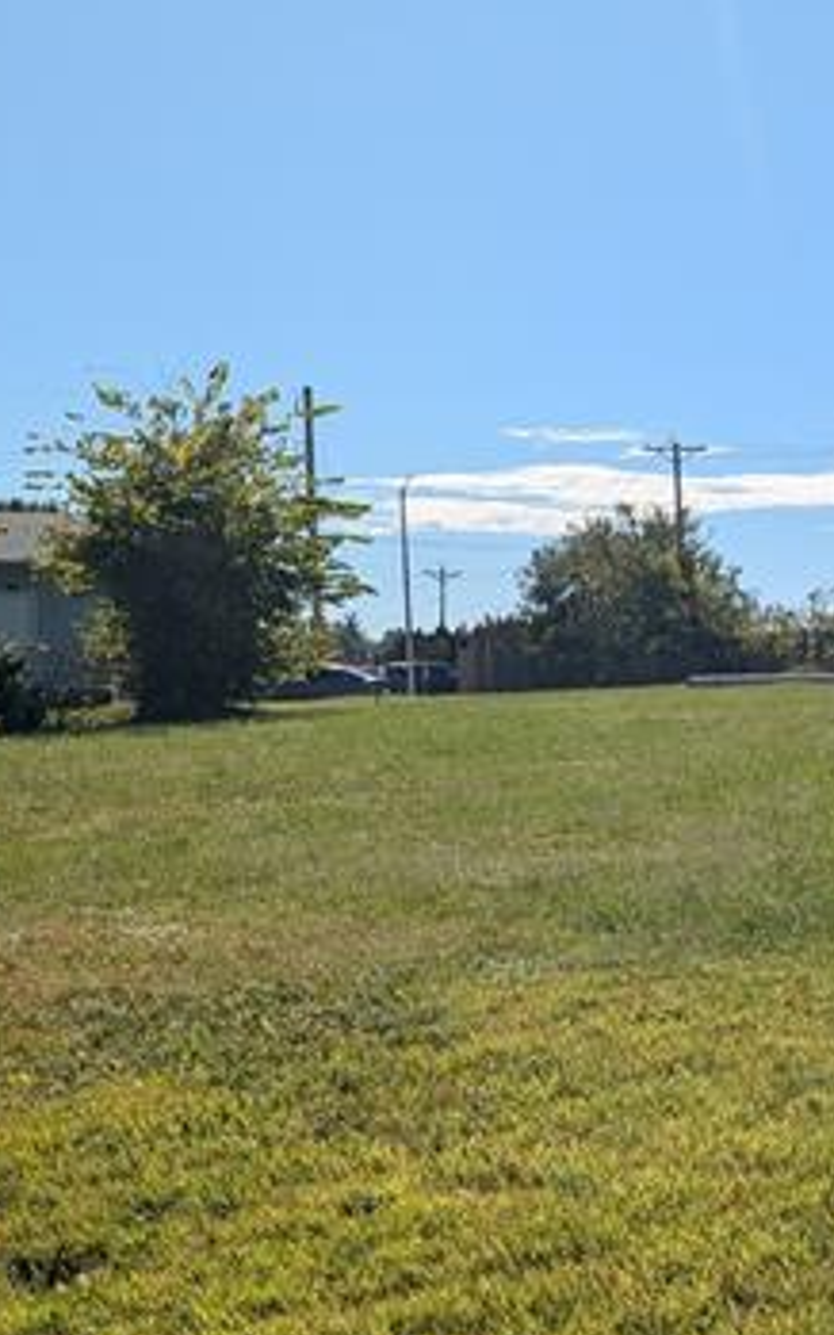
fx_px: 2037
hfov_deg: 22.4
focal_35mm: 56
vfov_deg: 35.9
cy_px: 903
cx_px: 807
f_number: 1.68
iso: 22
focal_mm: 6.9
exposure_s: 1/1912
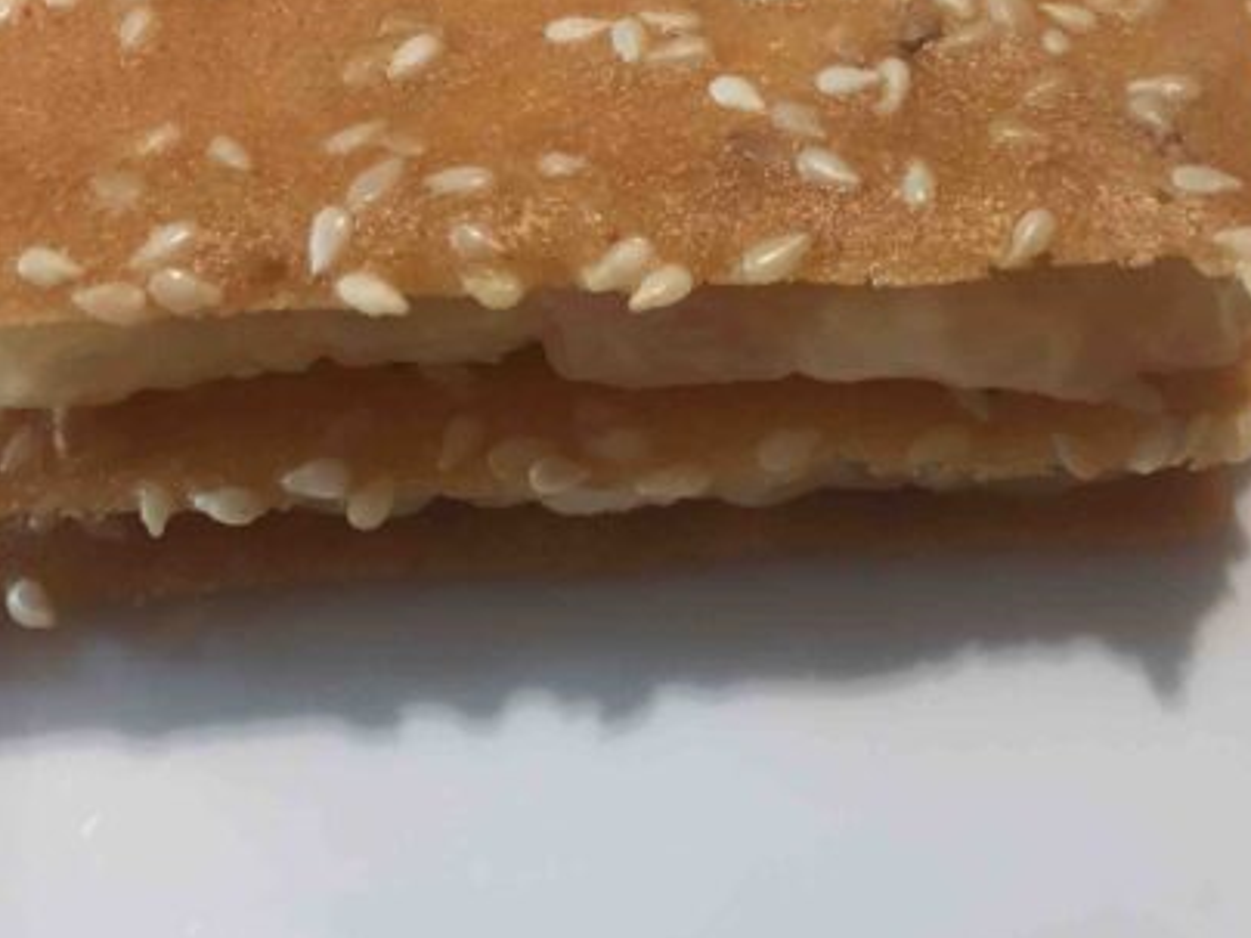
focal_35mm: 61
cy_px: 207
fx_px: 2205
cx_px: 619
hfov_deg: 31.7
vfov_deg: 23.7
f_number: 2.2
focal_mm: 4.15
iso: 80
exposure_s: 1/33
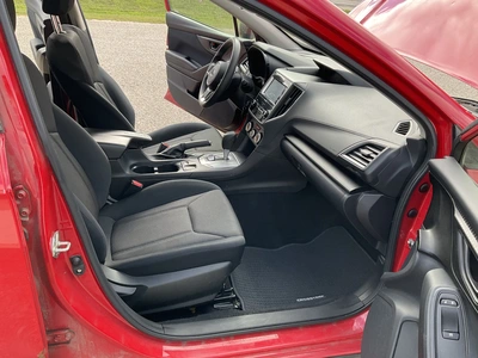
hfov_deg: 61.7
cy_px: 179
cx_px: 239
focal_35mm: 29
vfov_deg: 48.2
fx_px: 400
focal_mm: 3
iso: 25
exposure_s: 1/172
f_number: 1.8
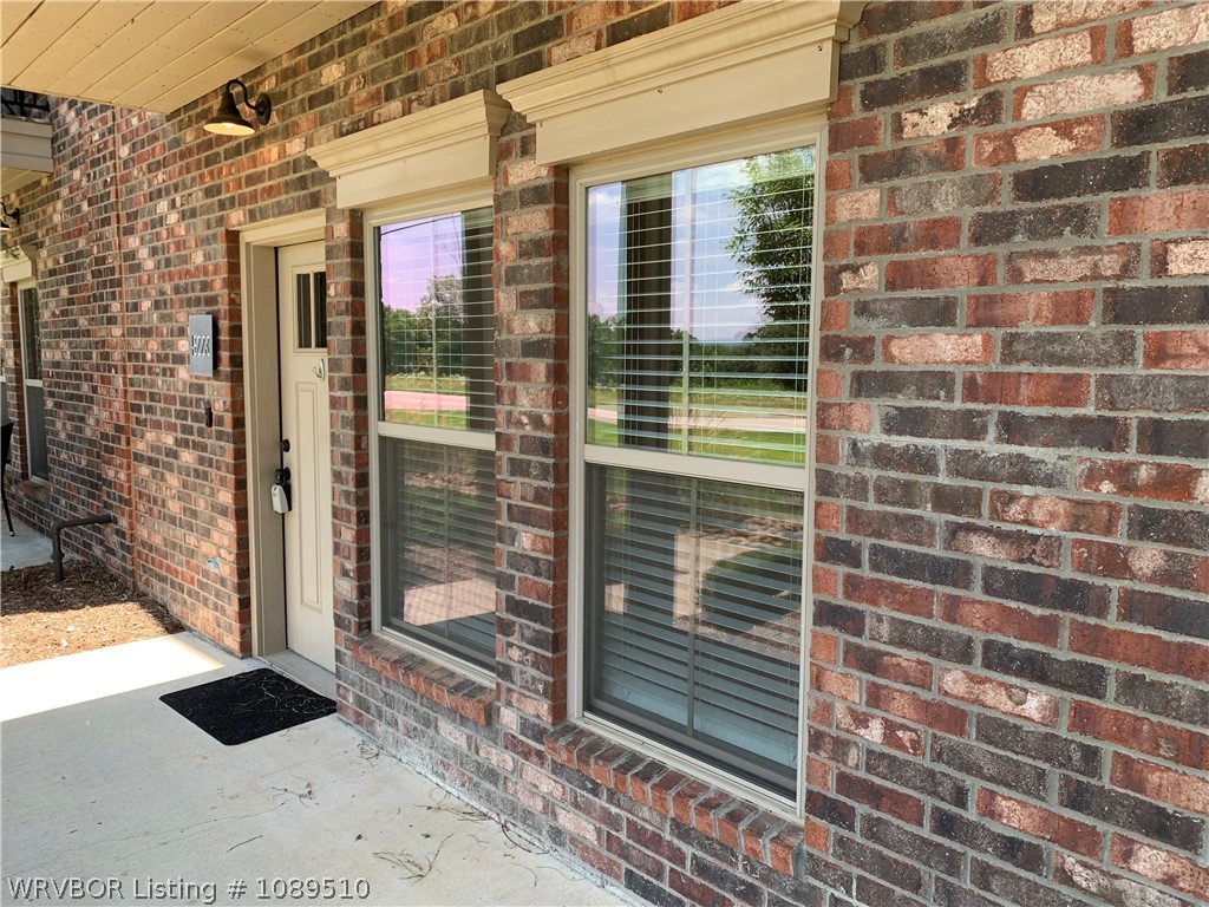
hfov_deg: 67.3
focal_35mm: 26
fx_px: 908
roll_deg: -0.9
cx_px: 604
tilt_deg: -5.4
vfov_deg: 53.1
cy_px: 454
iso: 25
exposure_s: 1/218
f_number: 1.8
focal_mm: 4.25
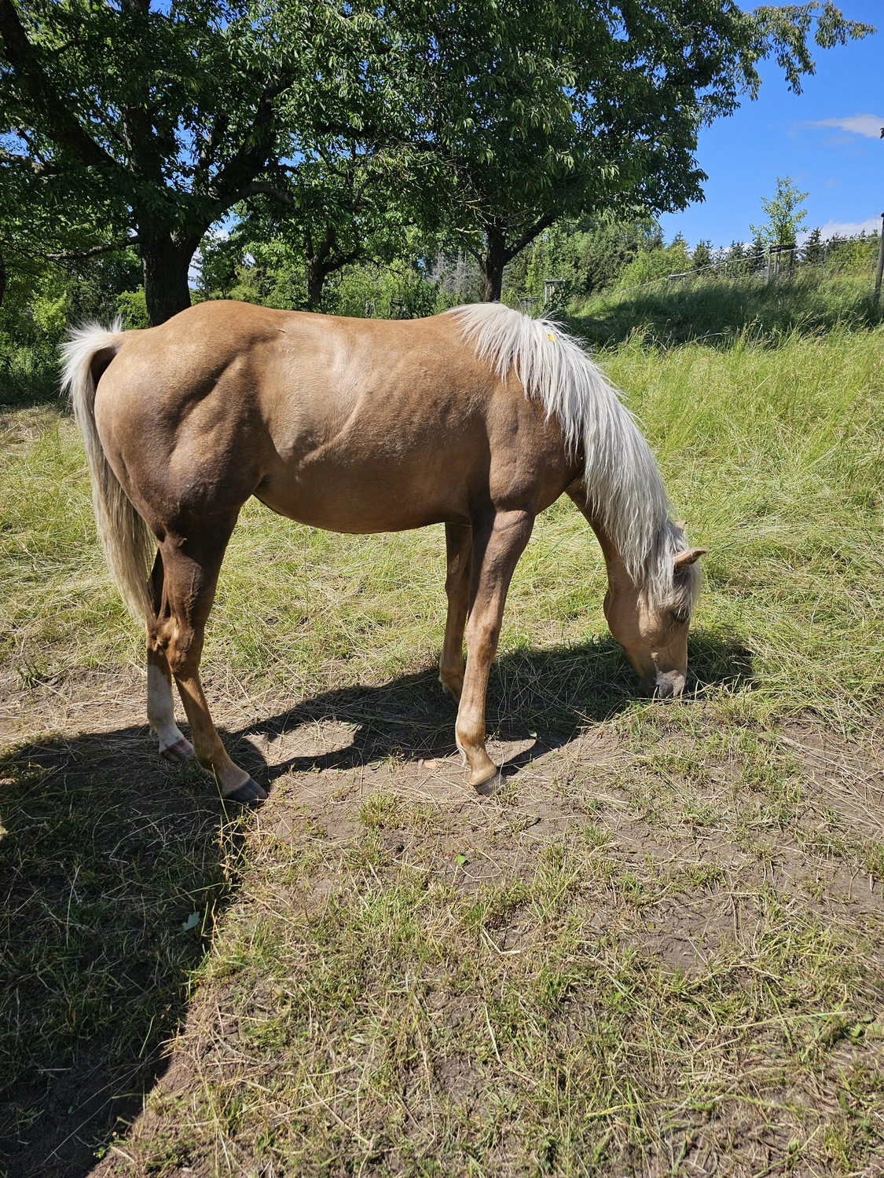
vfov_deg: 73.9
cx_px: 442
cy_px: 589
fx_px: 783
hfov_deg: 58.9
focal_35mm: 23
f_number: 1.7
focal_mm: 6.3
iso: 10
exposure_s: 1/812
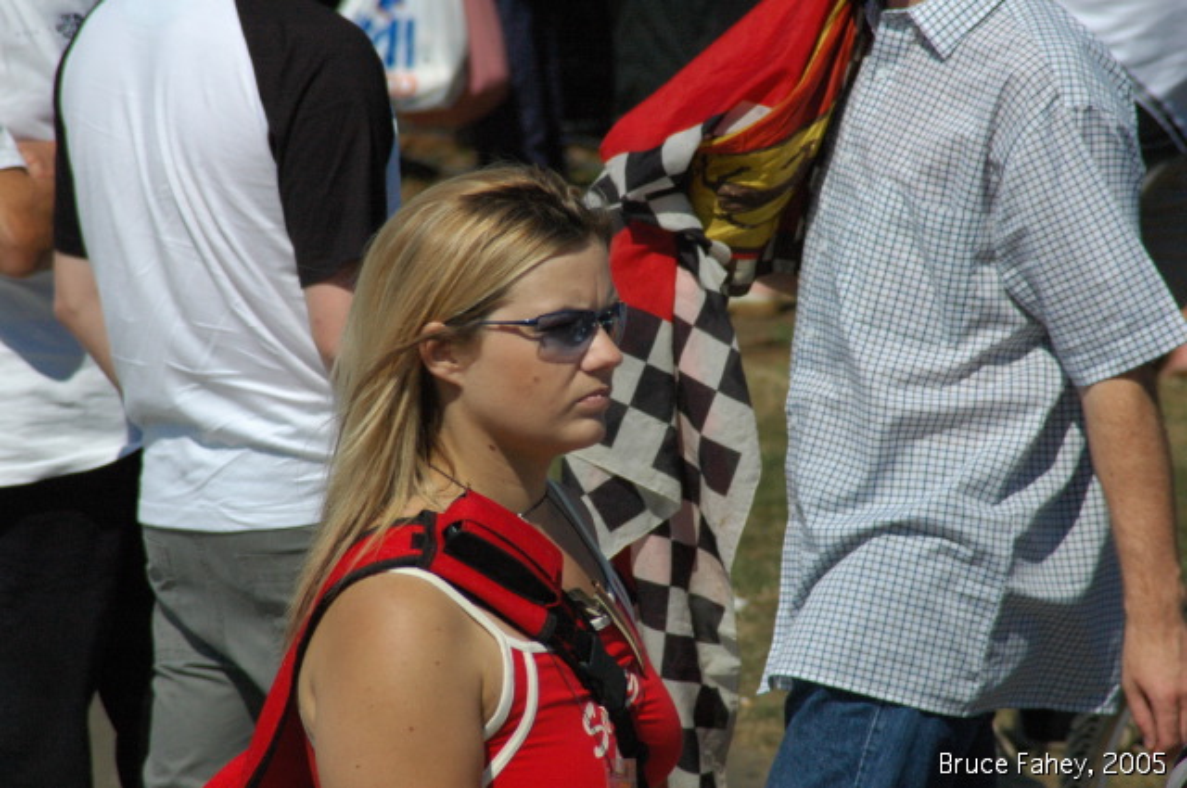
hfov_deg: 4.6
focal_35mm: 450
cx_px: 594
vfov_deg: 3.0
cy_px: 394
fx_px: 14819
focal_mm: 300
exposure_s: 1/1250
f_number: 11
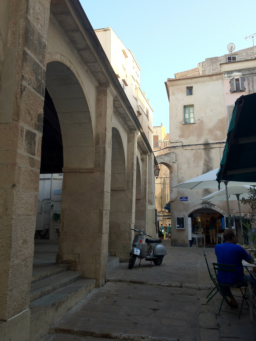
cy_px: 170
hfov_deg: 40.7
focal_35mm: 35
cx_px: 128
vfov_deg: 52.6
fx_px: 345
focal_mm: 4.28
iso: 64
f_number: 2.4
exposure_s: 1/203
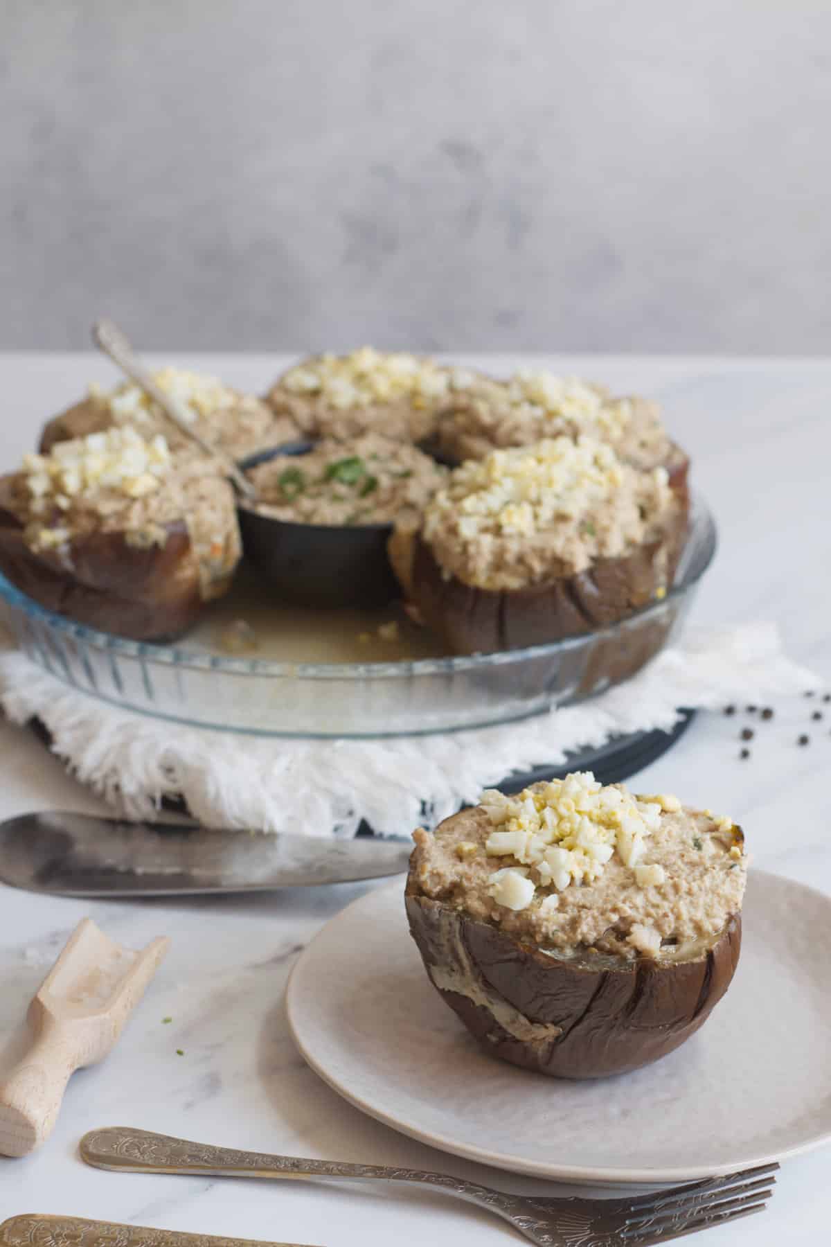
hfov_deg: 18.2
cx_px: 416
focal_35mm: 75
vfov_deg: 27.0
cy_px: 624
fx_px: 2597
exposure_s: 1/100
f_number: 4.5
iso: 400
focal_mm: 50
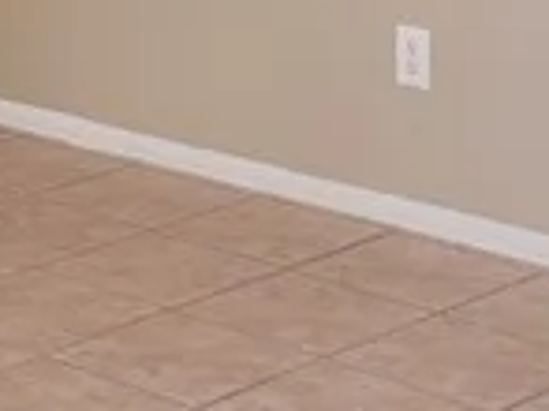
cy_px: -448
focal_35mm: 160
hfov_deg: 12.2
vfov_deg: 8.7
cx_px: -26
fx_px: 2535
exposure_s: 1/120
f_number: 1.7
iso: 50
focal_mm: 6.3
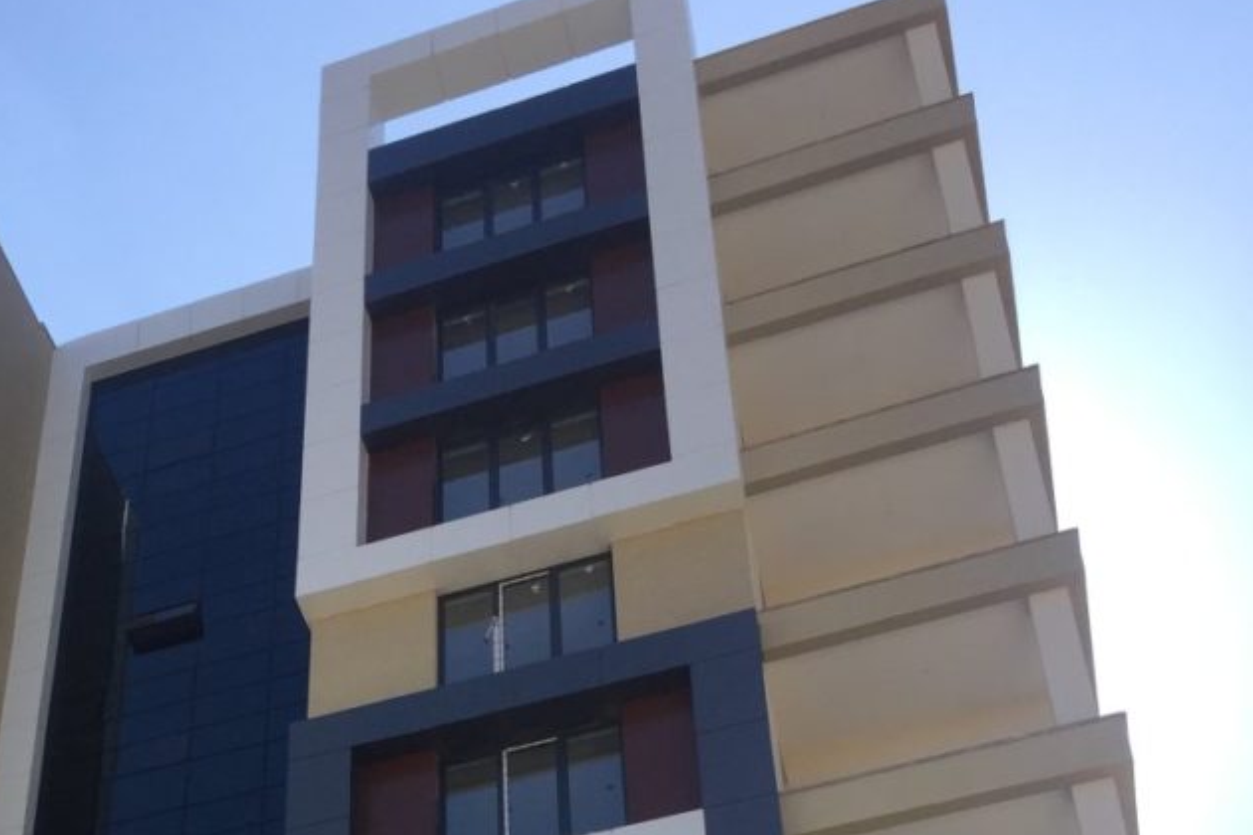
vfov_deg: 26.8
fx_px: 1705
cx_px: 245
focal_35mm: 49
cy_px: 708
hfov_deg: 38.8
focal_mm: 4.15
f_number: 2.2
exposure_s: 1/1276
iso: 32
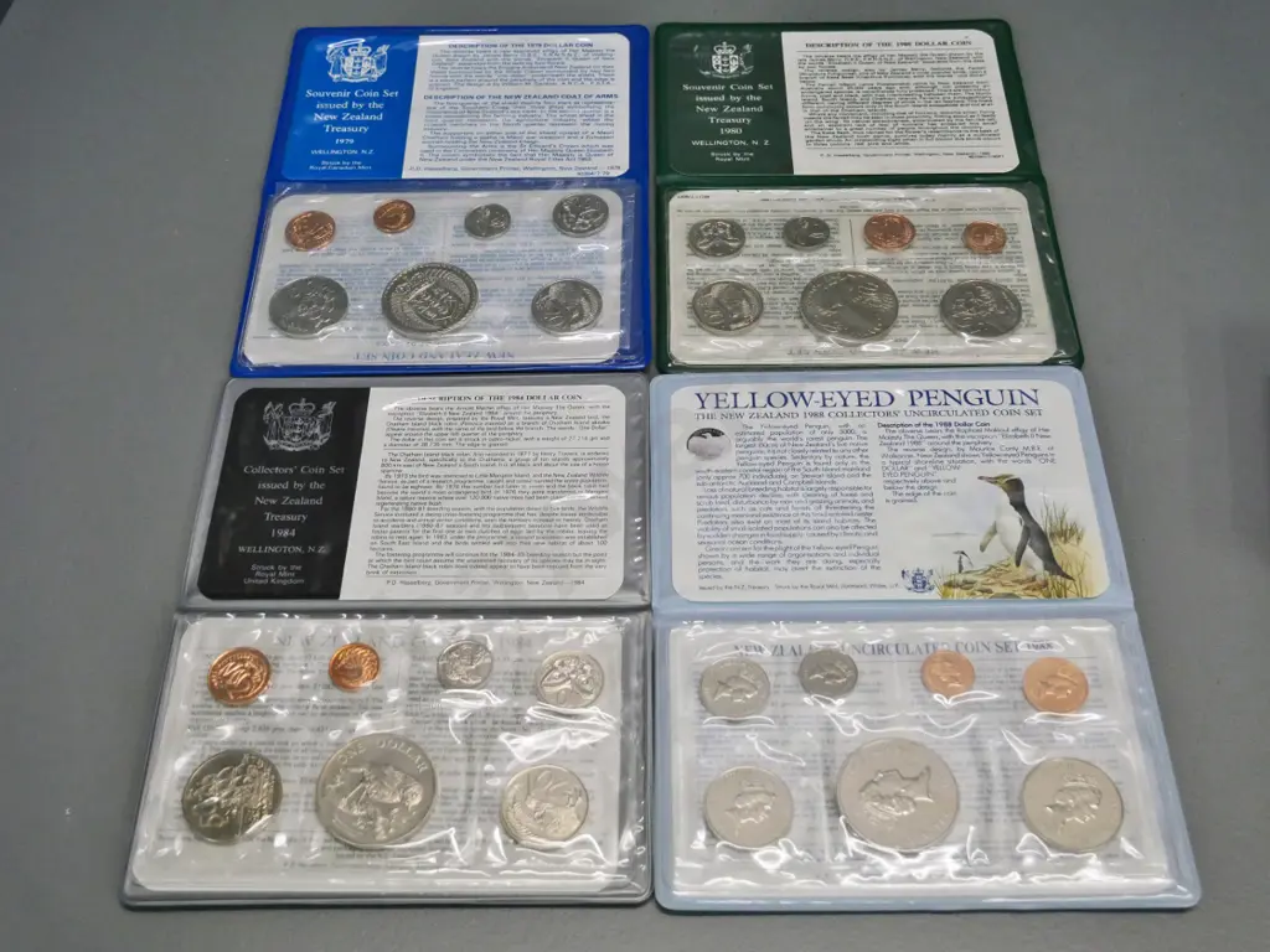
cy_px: 476
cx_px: 635
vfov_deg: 39.7
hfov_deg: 51.4
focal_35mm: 36
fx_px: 1321
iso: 3200
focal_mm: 18
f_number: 5.6
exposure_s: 1/200
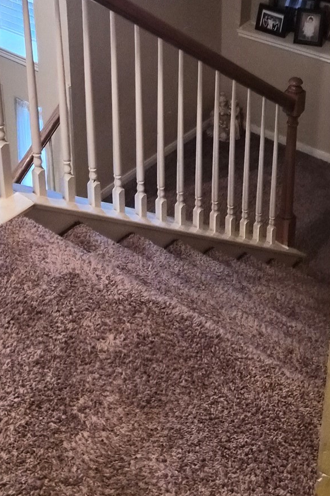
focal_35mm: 56
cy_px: -6
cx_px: 147
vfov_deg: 32.6
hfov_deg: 24.2
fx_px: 770
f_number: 1.8
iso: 1000
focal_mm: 5.4
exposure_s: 1/120
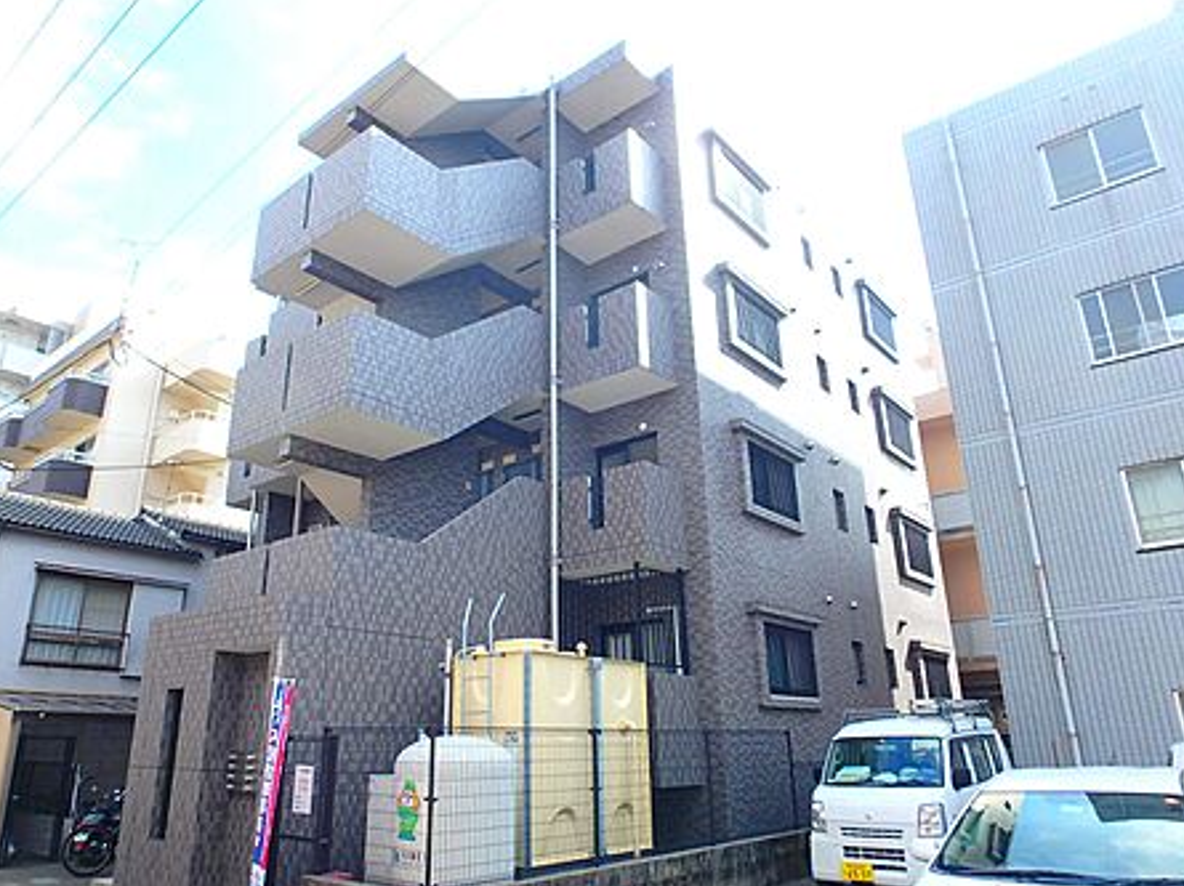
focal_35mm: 24
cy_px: 462
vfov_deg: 56.7
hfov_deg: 71.5
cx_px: 540
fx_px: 820
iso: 125
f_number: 3.5
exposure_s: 1/250
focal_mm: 3.7
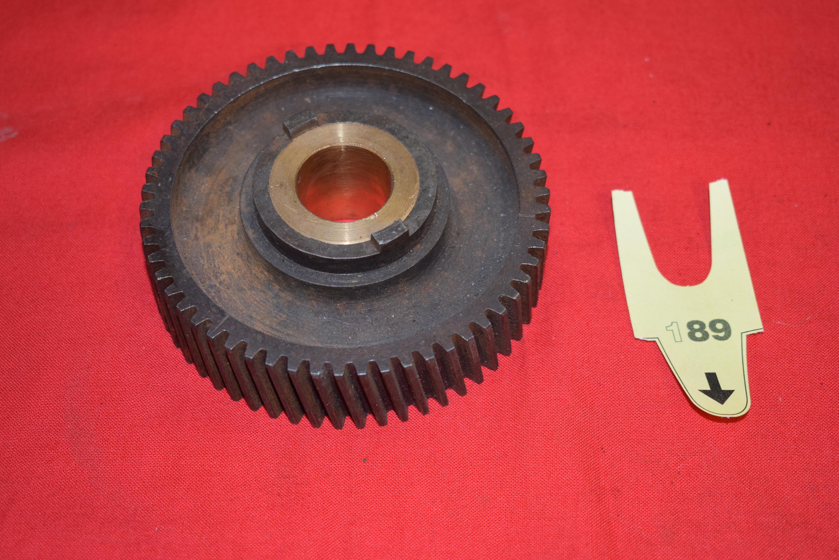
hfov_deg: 28.6
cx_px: 402
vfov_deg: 19.3
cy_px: 292
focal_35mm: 71
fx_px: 1644
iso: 640
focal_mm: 45
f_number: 5
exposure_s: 1/60
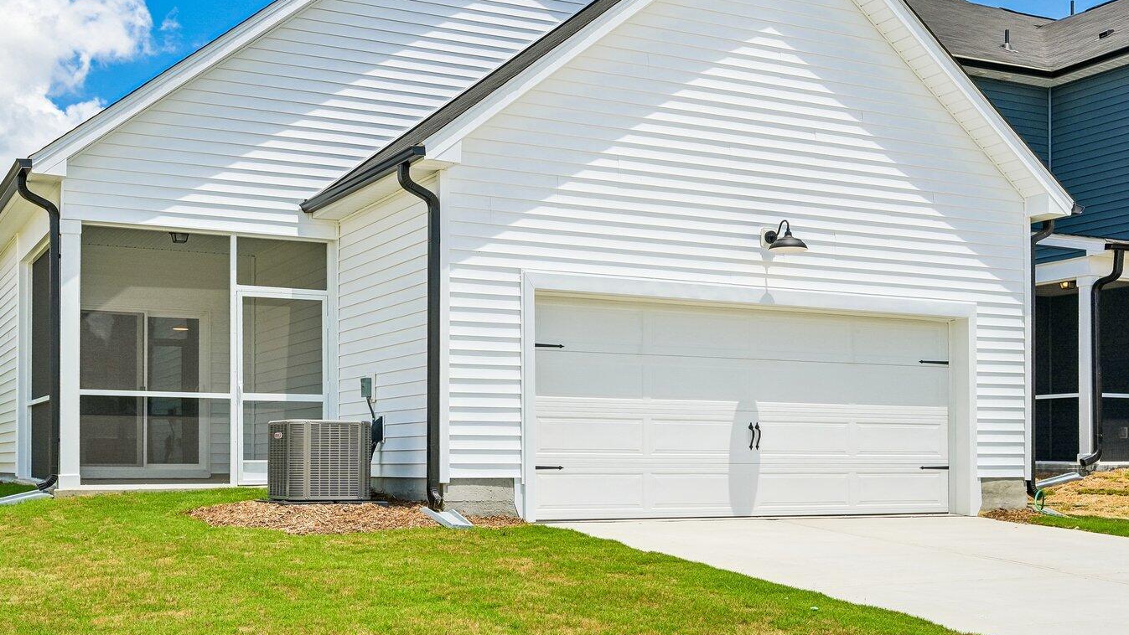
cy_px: 126
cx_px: 509
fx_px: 1287
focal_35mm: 43
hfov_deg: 47.3
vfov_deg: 27.2
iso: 100
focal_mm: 27
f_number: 8
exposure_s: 1/500
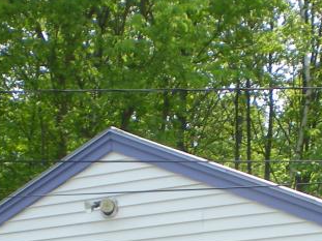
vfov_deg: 11.3
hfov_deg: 15.7
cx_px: 240
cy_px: 387
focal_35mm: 125
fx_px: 1162
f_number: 4.6
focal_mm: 6.3
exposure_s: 1/204
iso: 64
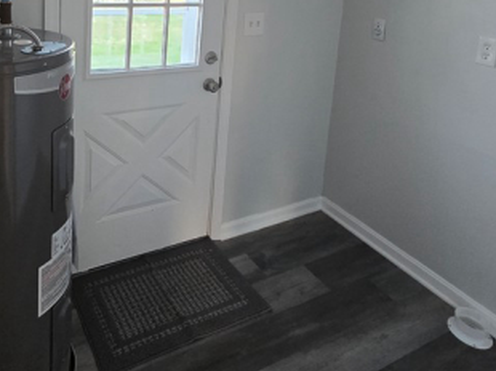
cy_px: 21
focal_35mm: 28
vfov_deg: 44.1
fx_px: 401
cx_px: 166
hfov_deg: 61.9
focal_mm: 2.2
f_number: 2.2
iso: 400
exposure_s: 1/60
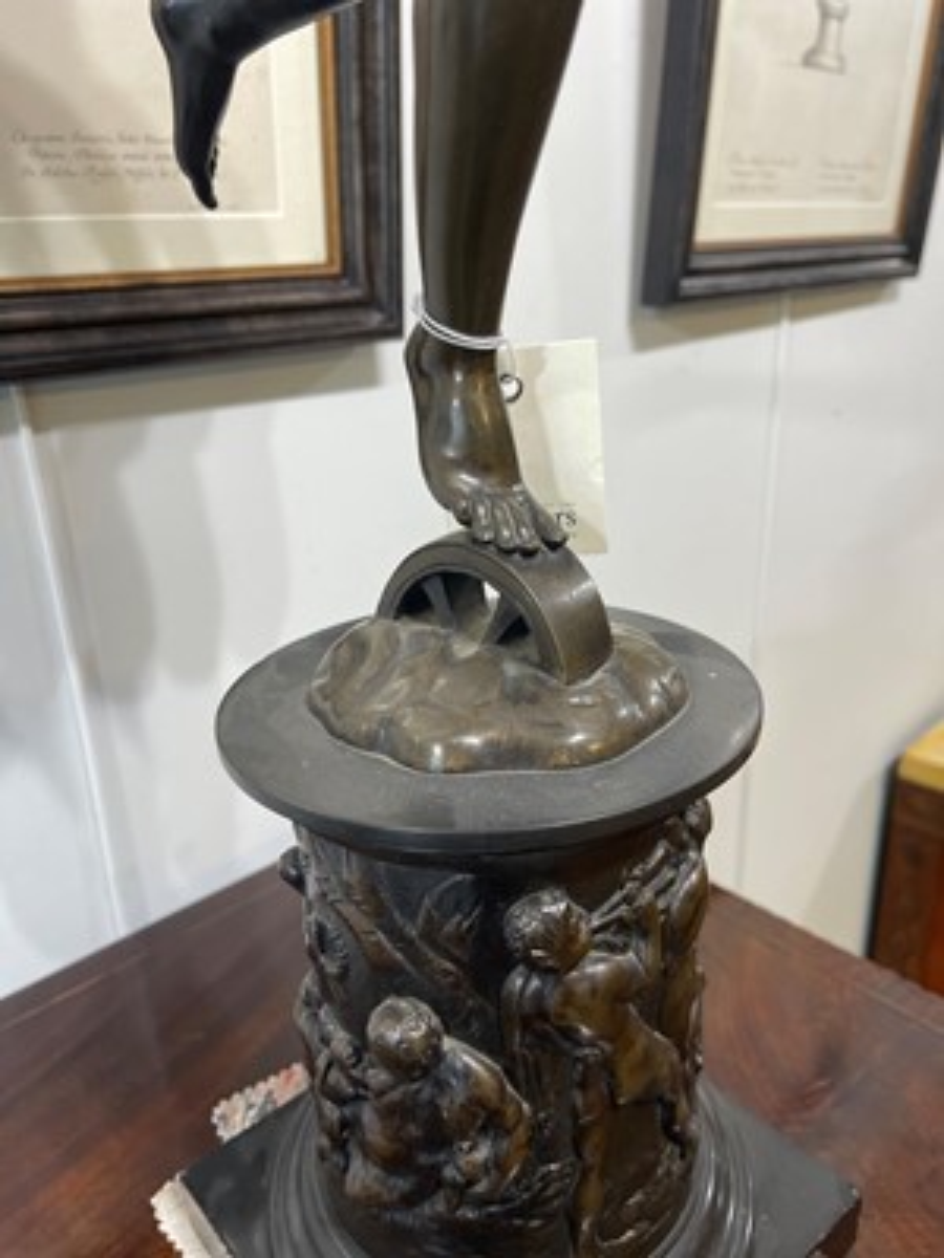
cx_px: 472
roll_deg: +3.9
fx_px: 909
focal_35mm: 25
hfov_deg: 54.9
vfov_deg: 69.4
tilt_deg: -20.4
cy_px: 629
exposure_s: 1/100
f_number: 1.6
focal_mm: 5.1
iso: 125
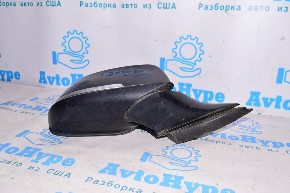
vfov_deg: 39.9
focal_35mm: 33
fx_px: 266
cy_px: 96
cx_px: 145
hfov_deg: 57.3
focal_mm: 22
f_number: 8
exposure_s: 1/200
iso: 1600
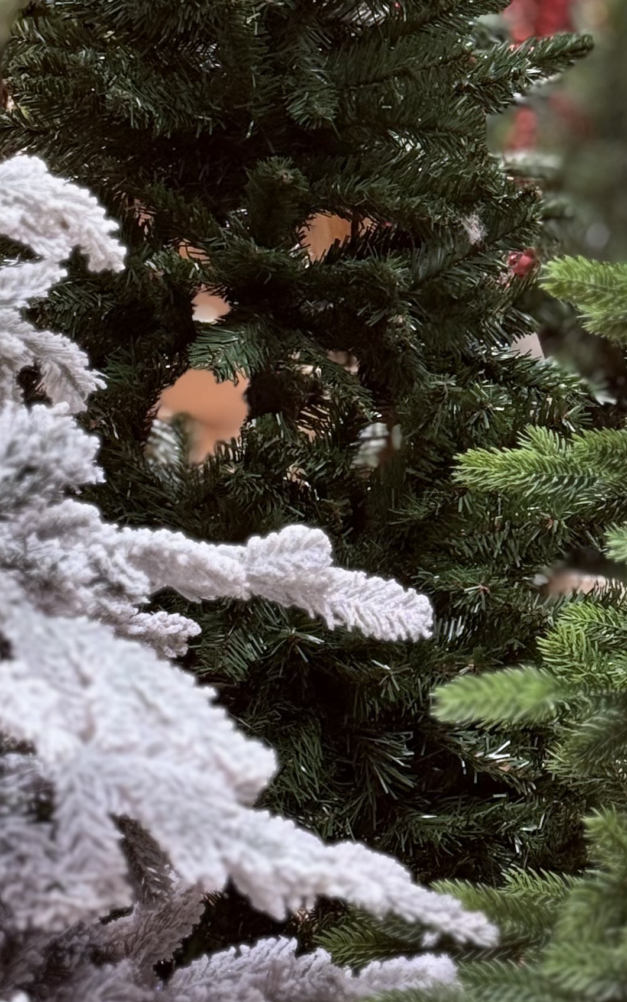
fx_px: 3307
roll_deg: -2.1
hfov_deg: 10.8
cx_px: 462
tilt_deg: -2.1
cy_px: 271
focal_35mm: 121
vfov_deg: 17.2
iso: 200
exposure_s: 1/50
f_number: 1.78
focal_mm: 6.76
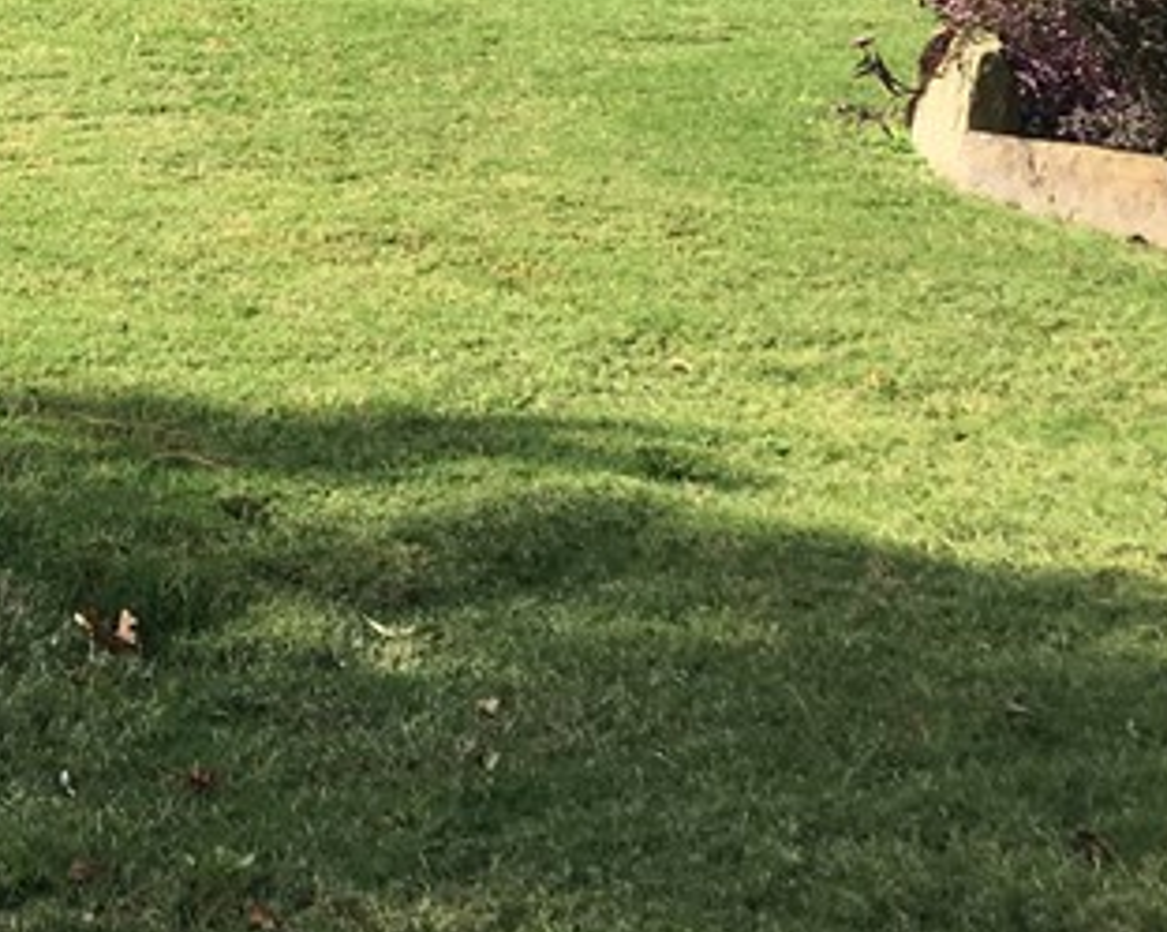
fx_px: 3209
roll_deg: +0.0
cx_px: -288
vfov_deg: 15.5
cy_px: -382
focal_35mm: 93
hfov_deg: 19.3
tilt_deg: -0.2
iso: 25
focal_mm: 4.15
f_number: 2.2
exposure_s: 1/950
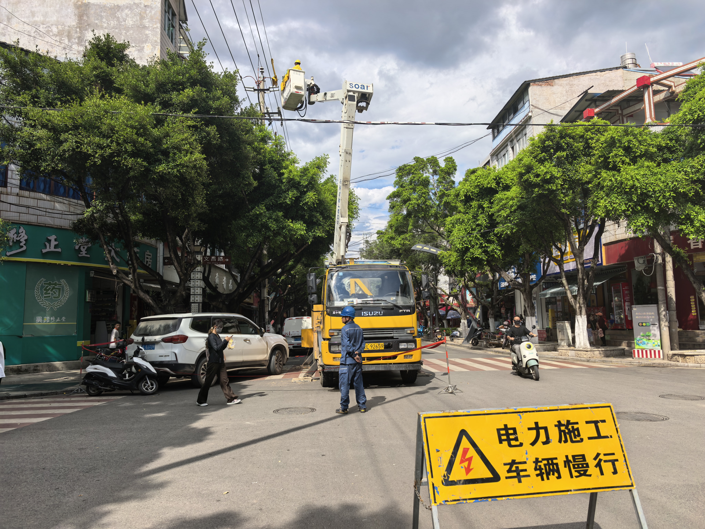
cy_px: 264
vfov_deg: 56.8
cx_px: 352
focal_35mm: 24
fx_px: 489
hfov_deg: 71.6
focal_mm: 6.98
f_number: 2
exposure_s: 1/2915
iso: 50
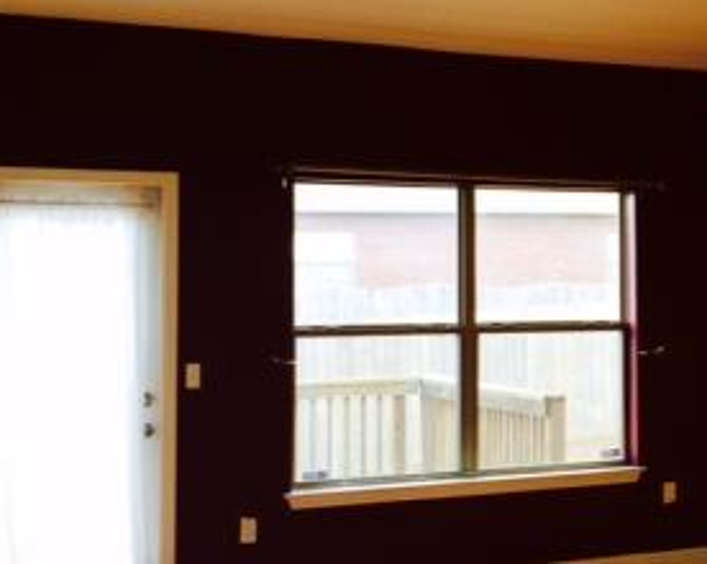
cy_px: 236
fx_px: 1421
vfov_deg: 22.4
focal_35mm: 68
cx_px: 692
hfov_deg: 26.6
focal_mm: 4.12
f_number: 2.2
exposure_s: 1/120
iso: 50
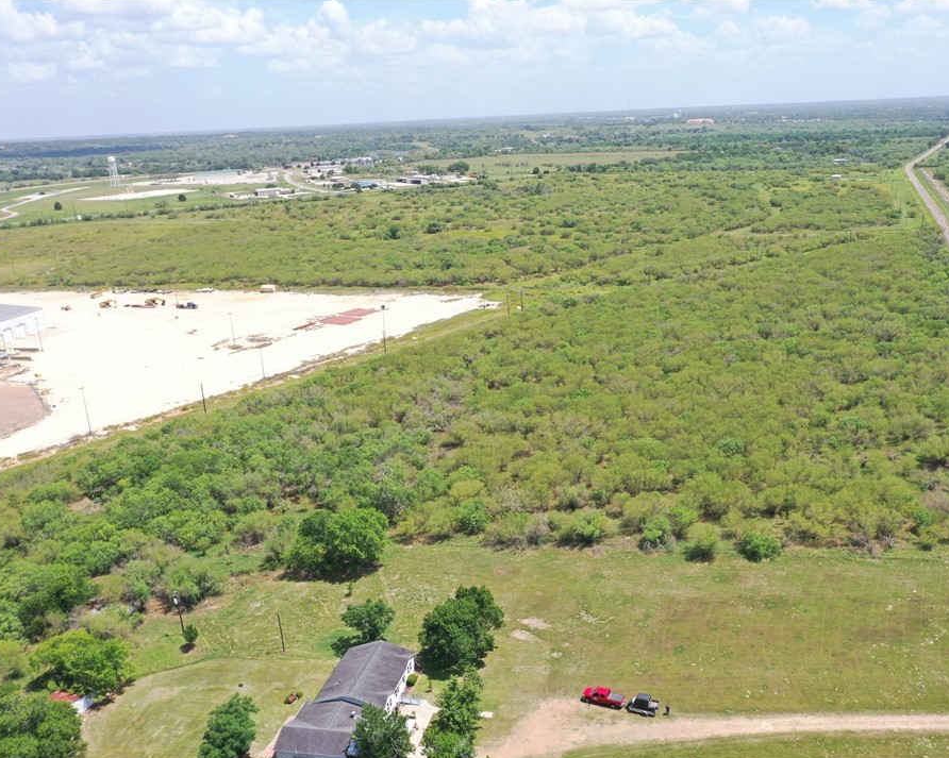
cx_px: 552
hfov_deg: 55.4
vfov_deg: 45.8
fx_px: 898
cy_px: 382
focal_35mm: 32
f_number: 5.6
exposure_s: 1/320
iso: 100
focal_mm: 10.26
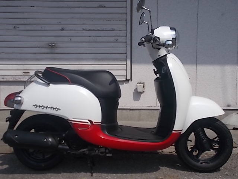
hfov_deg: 42.9
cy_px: 90
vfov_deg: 32.9
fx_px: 303
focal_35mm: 44
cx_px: 119
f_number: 10.6
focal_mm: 7.9
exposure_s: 1/200
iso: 80
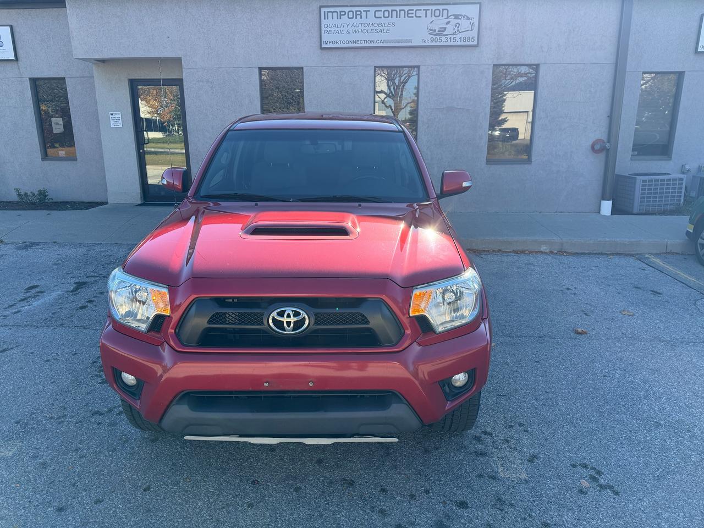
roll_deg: +0.2
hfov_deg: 71.6
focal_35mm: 24
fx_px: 488
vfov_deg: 56.8
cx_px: 352
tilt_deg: -14.5
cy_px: 264
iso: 100
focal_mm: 6.76
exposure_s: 1/1493
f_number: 1.78
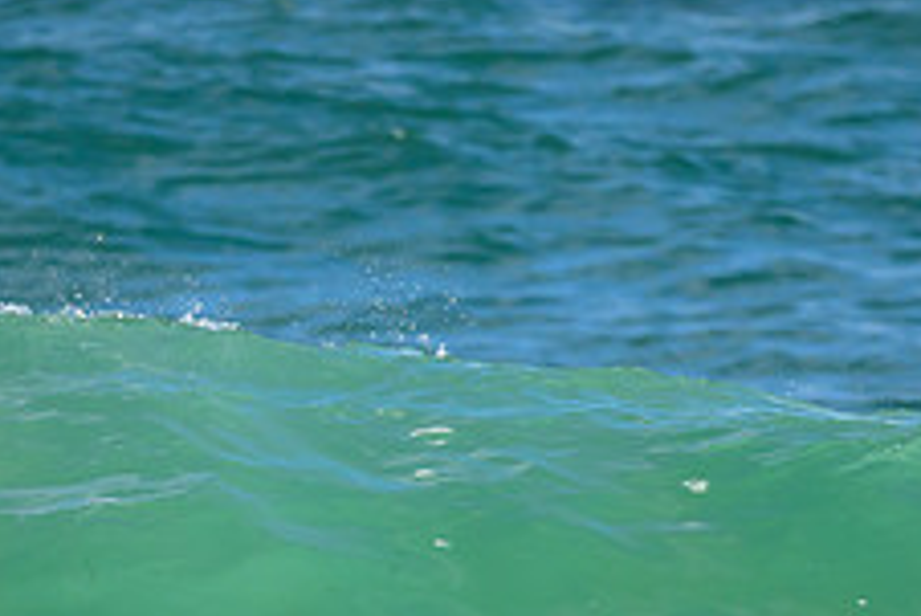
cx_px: 219
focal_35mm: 2547
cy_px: 724
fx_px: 65200
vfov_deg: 0.5
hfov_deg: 0.8
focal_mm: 800
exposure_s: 1/2000
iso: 640
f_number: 6.3
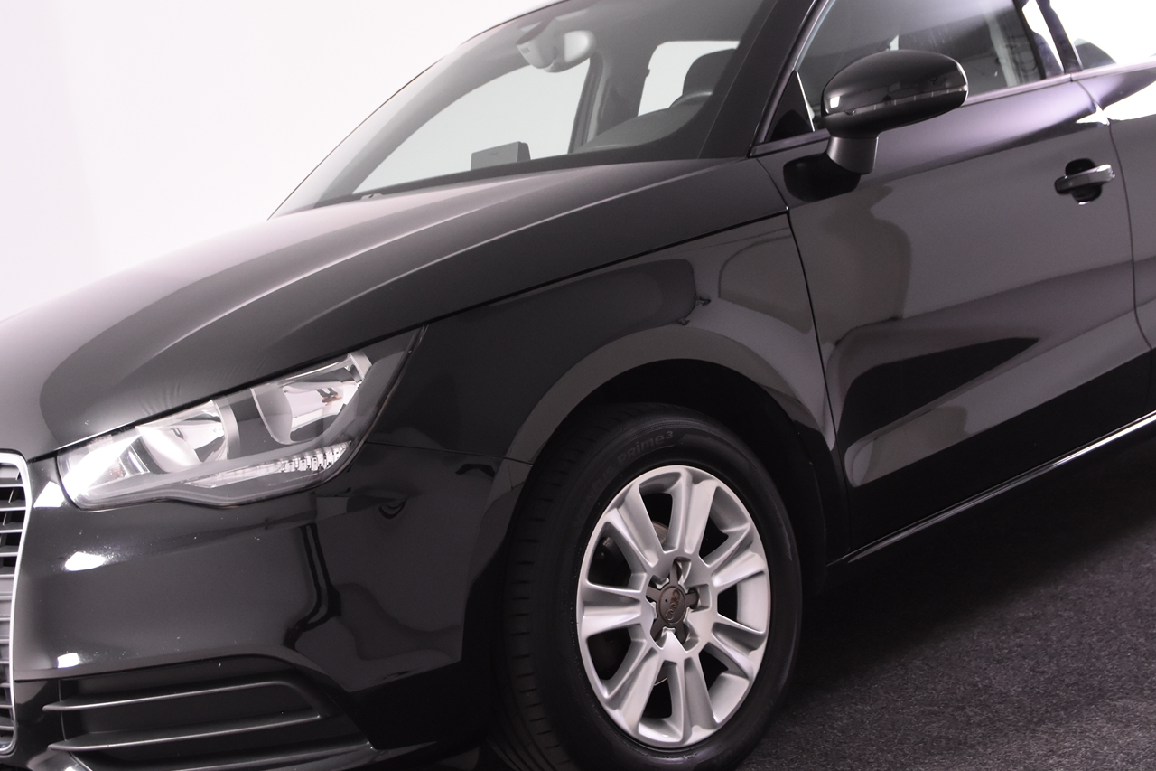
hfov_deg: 36.9
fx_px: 1734
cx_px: 567
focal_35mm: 54
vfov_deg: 25.0
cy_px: 343
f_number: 4.5
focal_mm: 24
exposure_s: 1/50
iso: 1600
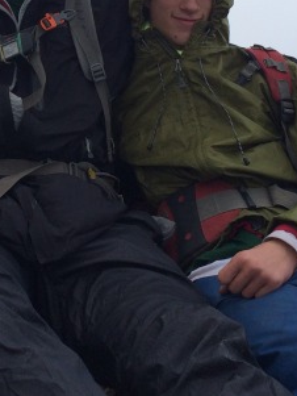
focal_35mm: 77
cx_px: 21
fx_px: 880
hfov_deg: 18.8
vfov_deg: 24.7
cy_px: 57
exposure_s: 1/1053
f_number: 2.2
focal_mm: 4.15
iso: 32
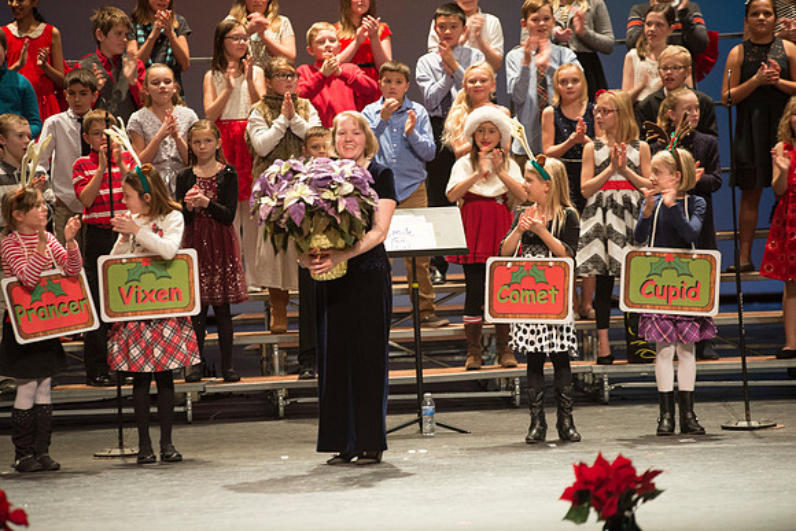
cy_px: 266
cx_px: 398
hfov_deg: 10.3
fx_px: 4423
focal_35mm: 200
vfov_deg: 6.9
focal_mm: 200
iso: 2500
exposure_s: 1/80
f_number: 2.8
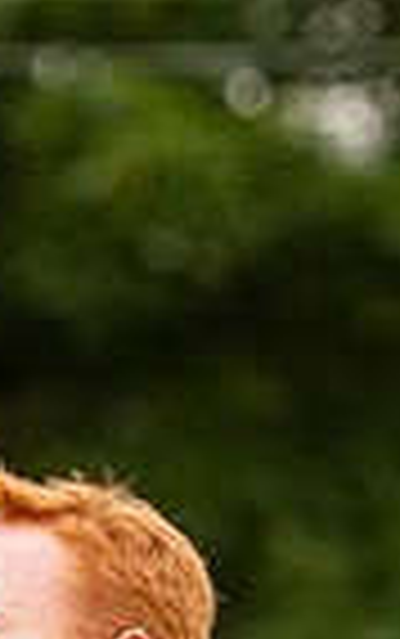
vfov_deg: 2.7
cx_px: -238
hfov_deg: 1.7
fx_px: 13612
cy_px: 866
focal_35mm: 782
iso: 640
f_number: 4
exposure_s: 1/1000
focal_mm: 125
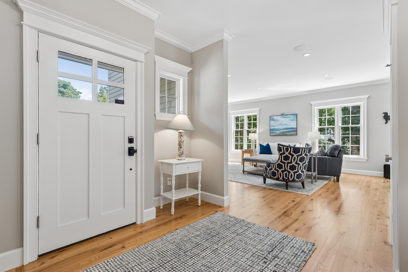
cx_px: 208
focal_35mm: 17
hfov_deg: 93.3
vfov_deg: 70.4
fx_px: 193
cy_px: 139
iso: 320
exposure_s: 1/25
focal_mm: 16
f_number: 7.1
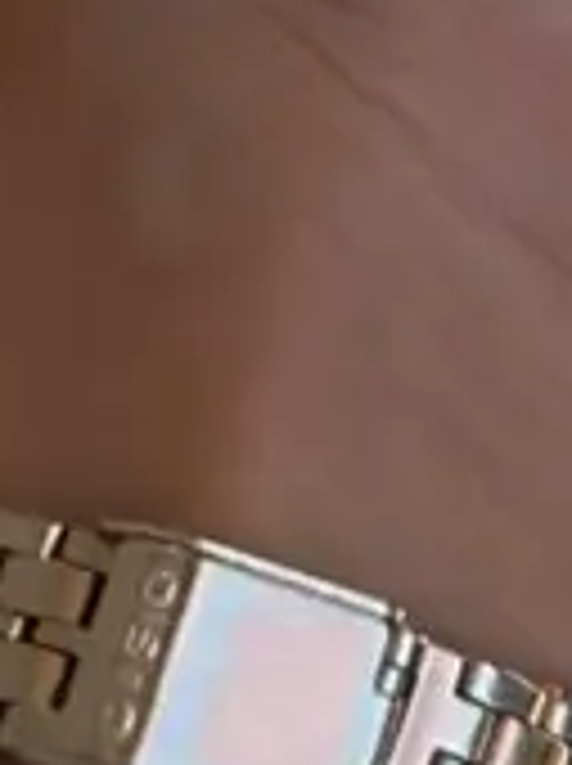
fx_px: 7996
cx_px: 1374
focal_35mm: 362
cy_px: -1588
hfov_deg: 4.0
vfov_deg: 5.2
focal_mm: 6.86
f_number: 1.78
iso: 100
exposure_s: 1/8929
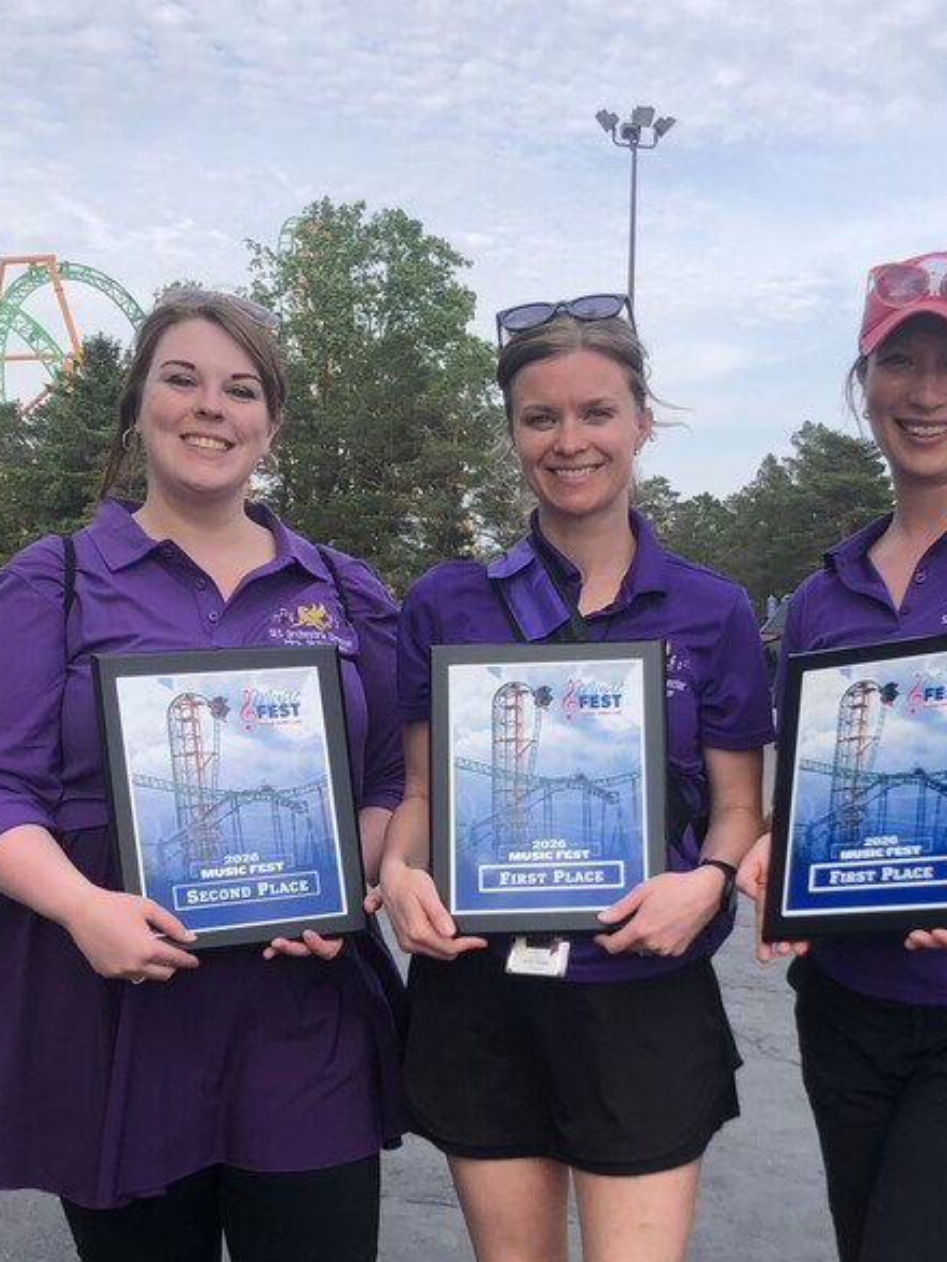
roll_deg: -2.6
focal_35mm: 49
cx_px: 645
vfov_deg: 38.1
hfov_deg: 29.4
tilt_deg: -7.0
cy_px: 923
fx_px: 1787
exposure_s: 1/736
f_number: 1.8
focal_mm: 3.99
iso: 20
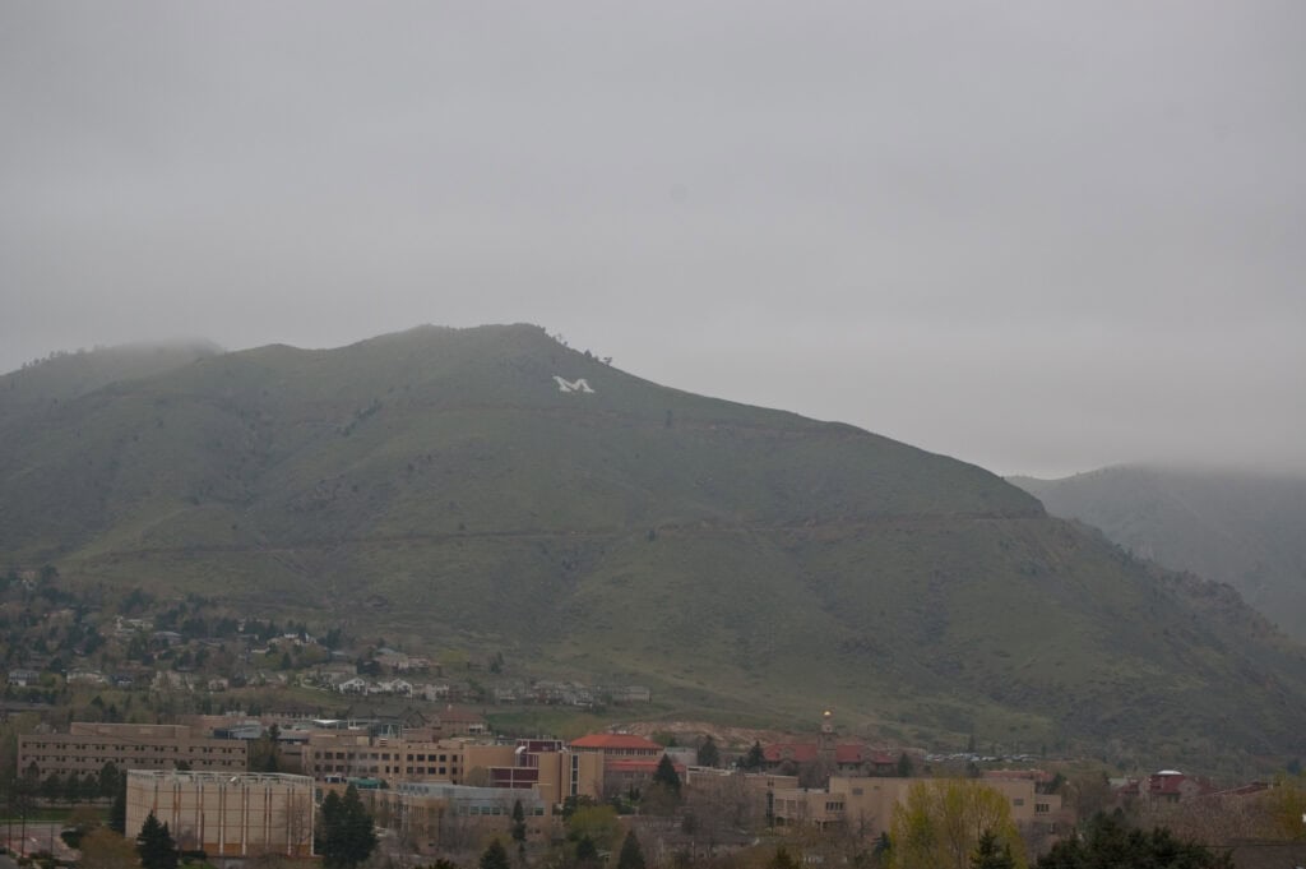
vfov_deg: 16.5
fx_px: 2990
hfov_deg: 24.6
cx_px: 653
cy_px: 434
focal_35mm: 82
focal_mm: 55
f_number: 8
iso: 200
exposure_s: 1/250
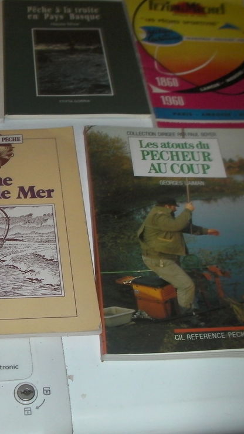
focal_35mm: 56
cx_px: 7
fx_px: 644
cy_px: 214
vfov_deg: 37.2
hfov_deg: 20.8
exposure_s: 1/30
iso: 200
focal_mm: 6.3
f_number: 3.5
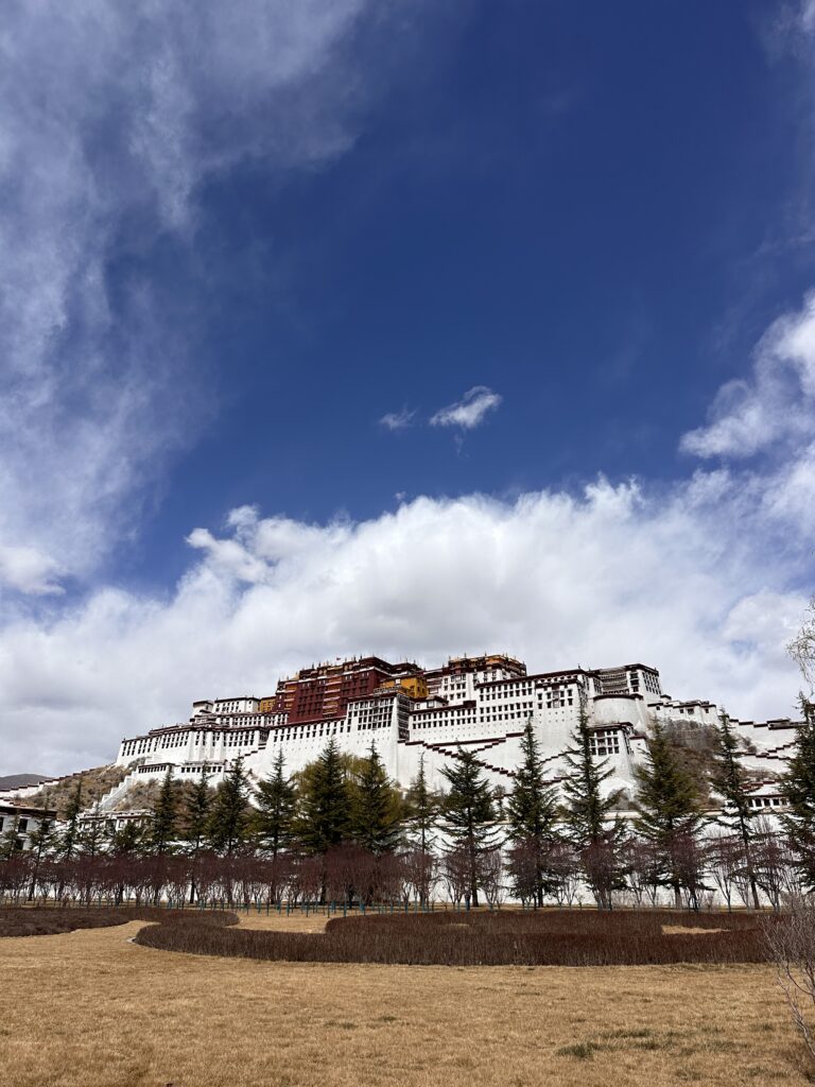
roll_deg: -1.7
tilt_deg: +24.4
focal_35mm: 24
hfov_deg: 56.8
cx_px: 408
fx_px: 753
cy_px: 544
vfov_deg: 71.6
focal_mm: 6.86
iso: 80
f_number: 1.78
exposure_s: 1/9709
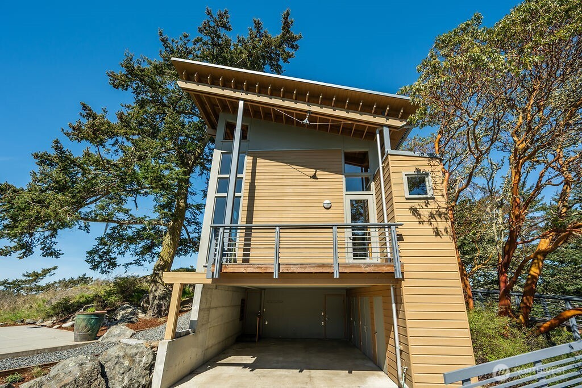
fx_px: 226
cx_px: 291
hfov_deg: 104.2
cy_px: 194
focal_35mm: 14
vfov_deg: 81.2
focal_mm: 14
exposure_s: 1/640
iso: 100
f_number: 5.6
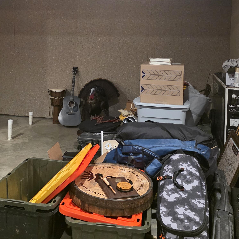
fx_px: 320
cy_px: 61
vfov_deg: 39.8
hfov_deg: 40.7
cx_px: 92
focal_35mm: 41
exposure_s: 1/120
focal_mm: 6.3
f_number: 1.7
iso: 2500
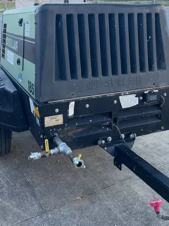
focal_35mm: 42
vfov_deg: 44.0
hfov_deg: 34.3
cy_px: 71
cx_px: 83
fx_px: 274
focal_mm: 5.1
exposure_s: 1/371
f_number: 1.6
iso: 50
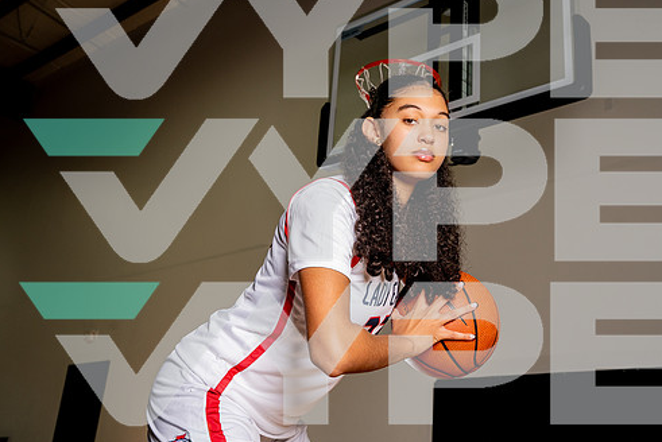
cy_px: 191
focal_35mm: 43
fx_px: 791
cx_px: 367
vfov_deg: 31.2
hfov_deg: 45.3
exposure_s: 1/200
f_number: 7.1
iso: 640
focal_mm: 36.4
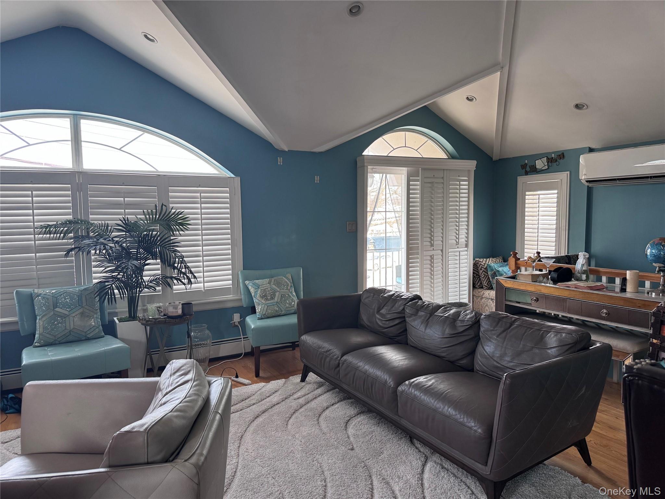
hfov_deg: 71.6
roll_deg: +1.1
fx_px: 461
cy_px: 250
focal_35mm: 24
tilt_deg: -4.8
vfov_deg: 56.8
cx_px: 332
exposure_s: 1/121
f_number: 1.78
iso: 160
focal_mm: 6.76
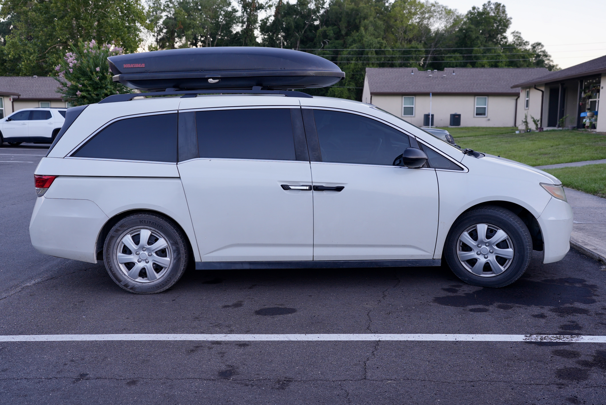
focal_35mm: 35
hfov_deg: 54.4
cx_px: 303
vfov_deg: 37.9
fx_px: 589
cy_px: 202
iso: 160
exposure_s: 1/60
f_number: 4
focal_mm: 35
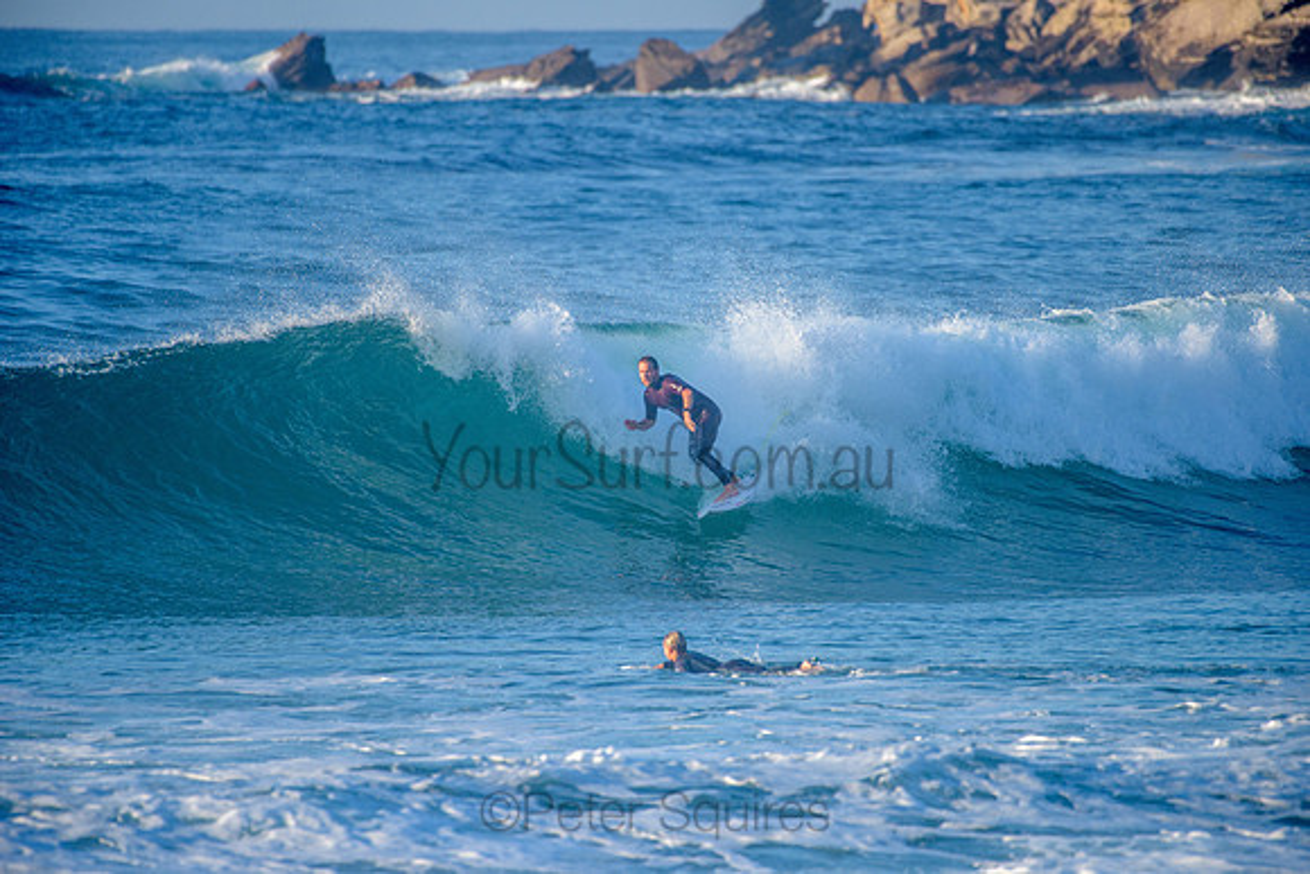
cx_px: 655
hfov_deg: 4.1
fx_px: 18198
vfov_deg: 2.8
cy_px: 437
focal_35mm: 500
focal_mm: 500
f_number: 5.6
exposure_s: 1/2000
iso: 450
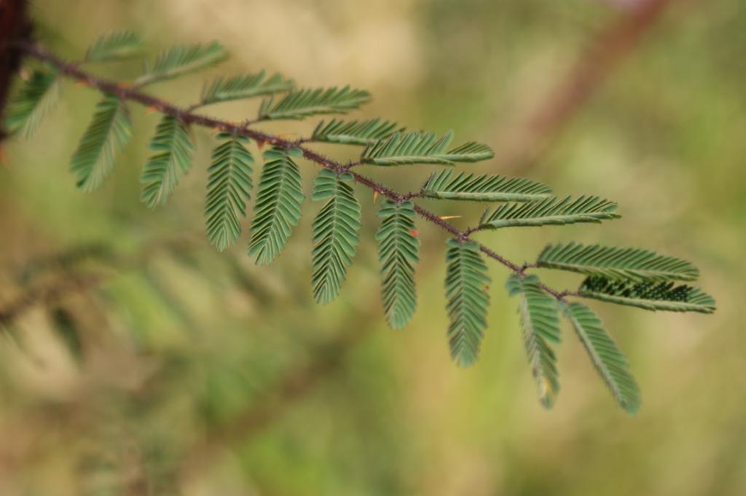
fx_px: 2174
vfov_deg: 13.0
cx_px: 373
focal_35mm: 105
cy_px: 248
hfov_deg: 19.5
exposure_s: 1/250
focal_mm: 70
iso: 100
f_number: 7.1
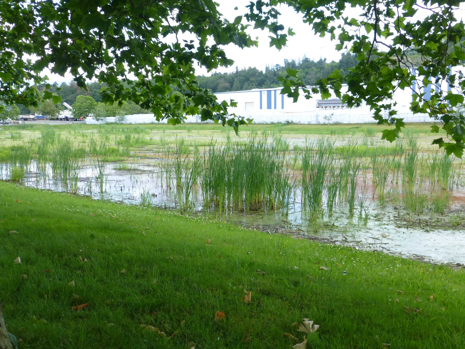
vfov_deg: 36.8
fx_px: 524
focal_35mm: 39
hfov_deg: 47.9
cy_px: 174
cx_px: 232
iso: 100
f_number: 3.9
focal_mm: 6.9
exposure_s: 1/125
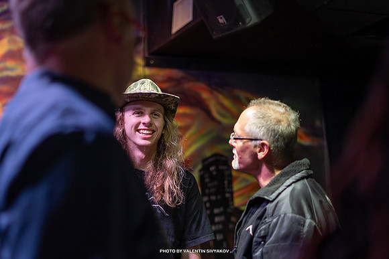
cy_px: 158
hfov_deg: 30.8
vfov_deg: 20.8
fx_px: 705
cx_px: 168
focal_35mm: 65
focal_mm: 50
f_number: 1.8
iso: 400
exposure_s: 1/125
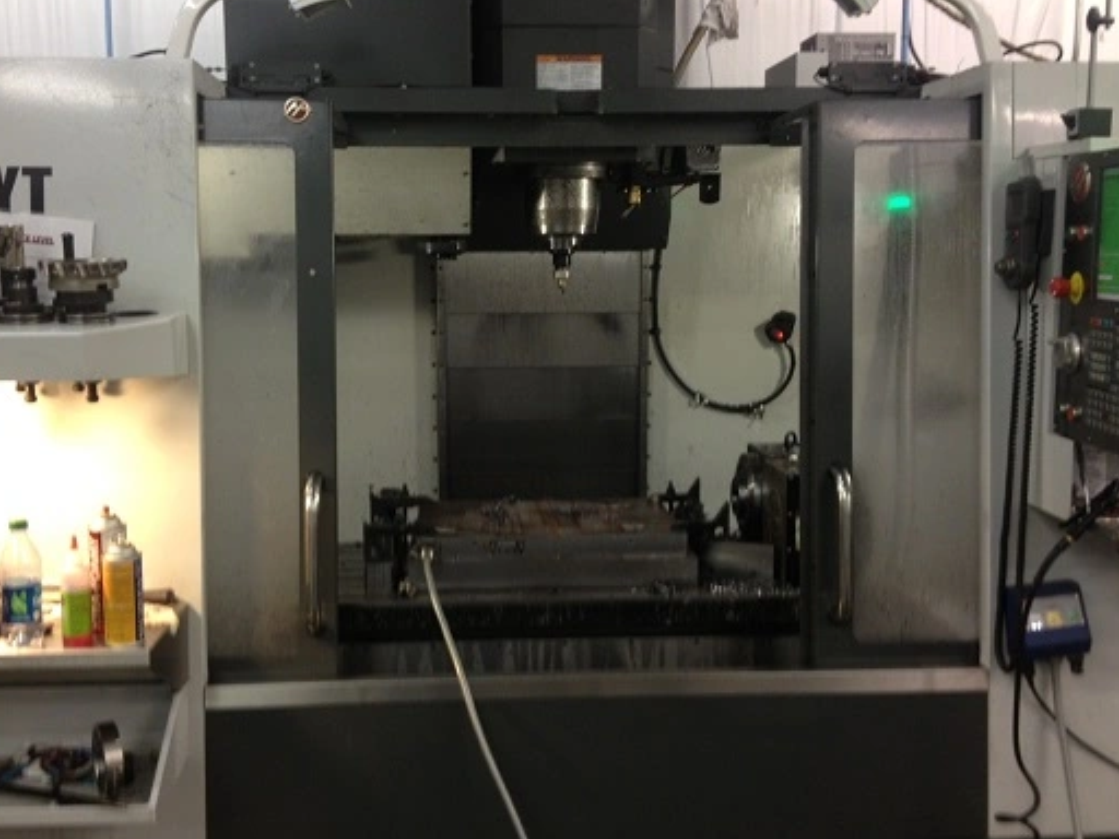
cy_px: 404
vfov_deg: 35.1
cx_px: 520
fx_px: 1325
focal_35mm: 41
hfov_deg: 45.7
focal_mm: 4.28
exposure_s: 1/20
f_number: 2.4
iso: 80
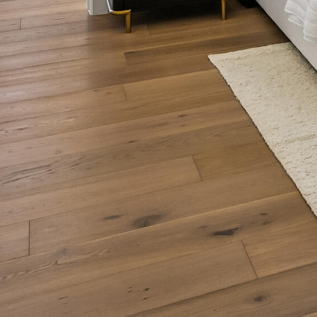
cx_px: 582
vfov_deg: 17.1
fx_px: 891
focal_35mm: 86
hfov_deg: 16.6
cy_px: -226
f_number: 8
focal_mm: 19
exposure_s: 1/500
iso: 640
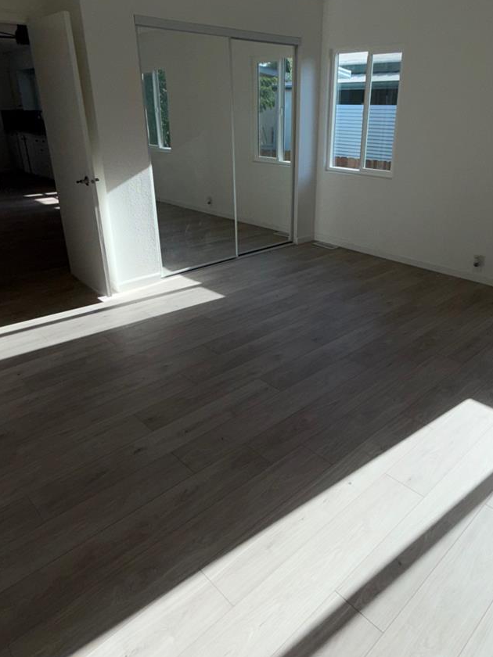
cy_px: 316
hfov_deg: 54.7
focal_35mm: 25
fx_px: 475
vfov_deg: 69.4
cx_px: 275
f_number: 2.2
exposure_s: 1/436
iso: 16
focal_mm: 2.22
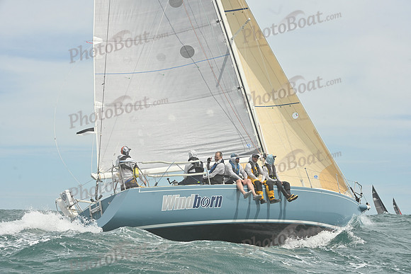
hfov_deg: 28.8
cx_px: 206
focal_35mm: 70
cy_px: 137
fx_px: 799
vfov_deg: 19.5
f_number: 10
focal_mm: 70
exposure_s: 1/1250
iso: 320
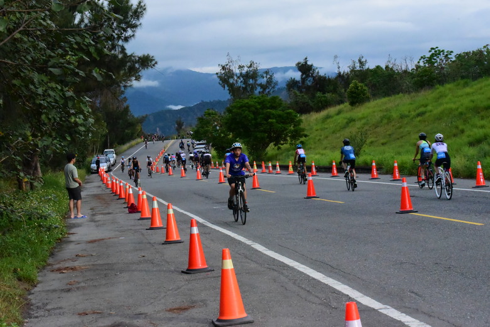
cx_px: 245
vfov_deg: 16.7
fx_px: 1117
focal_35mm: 82
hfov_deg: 24.7
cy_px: 164
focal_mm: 82
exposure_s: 1/3200
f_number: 14
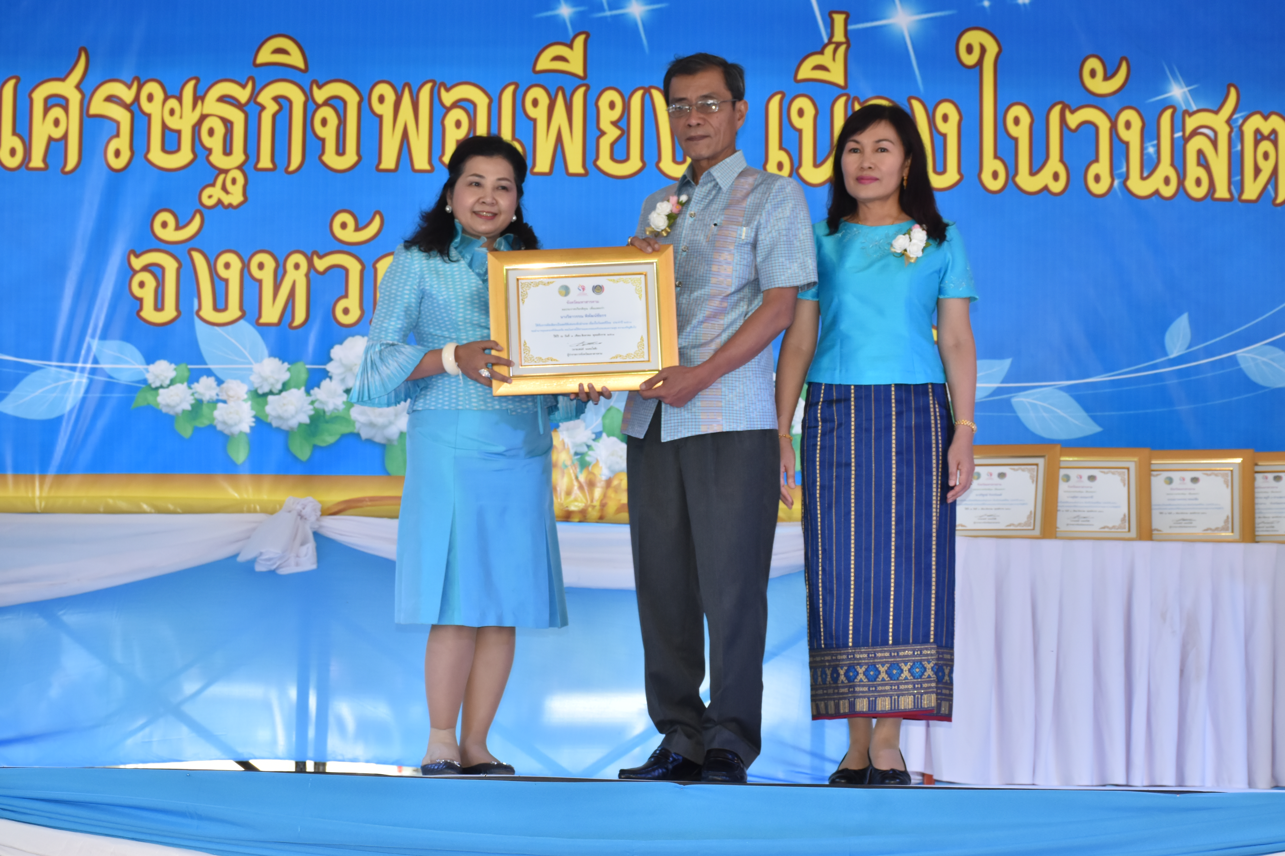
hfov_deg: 27.0
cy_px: 428
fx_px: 2677
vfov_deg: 18.2
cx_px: 642
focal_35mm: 75
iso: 800
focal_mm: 50
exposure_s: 1/200
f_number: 8
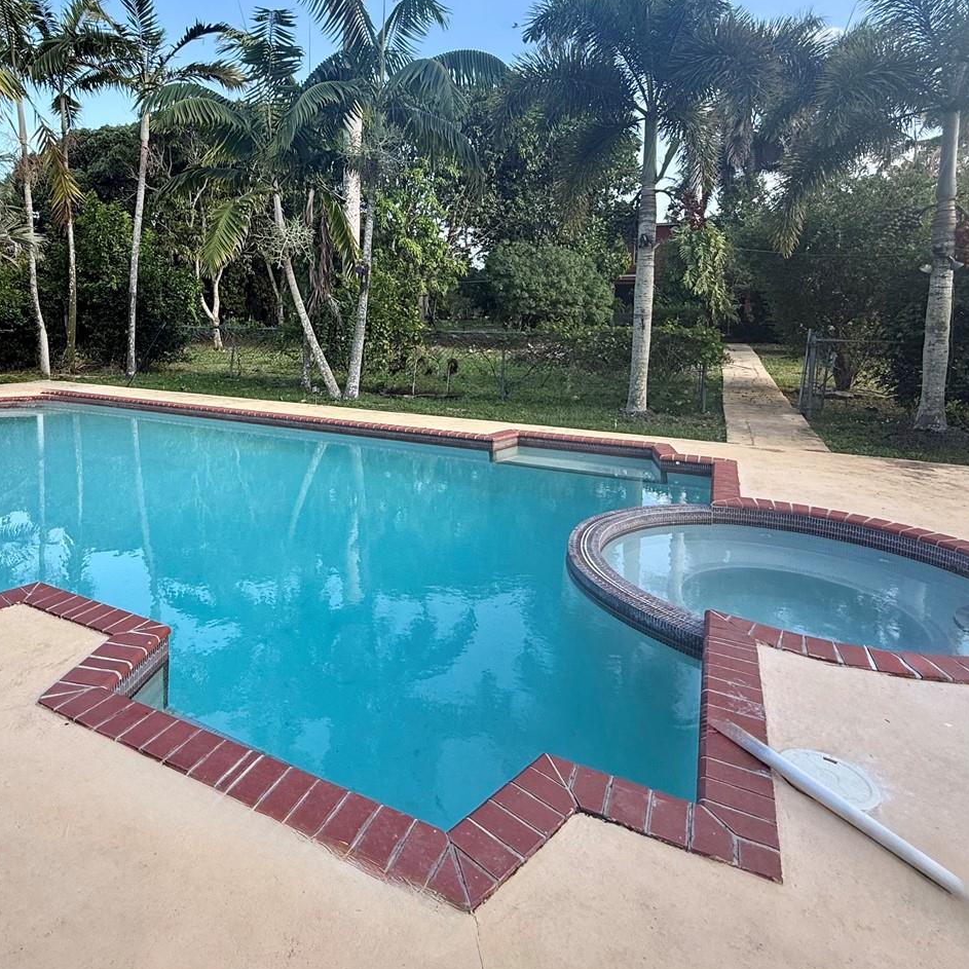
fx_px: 665
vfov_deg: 71.0
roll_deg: +0.1
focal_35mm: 21
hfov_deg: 70.5
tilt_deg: -4.5
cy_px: 367
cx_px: 339
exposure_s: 1/388
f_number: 2.2
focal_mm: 2.22
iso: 64
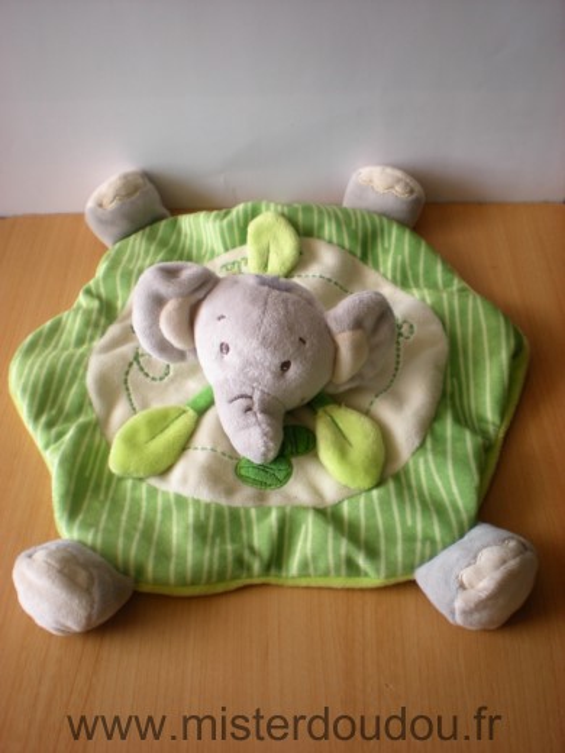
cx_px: 282
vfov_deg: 49.0
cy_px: 376
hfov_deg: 37.7
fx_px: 827
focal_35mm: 38
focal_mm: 6.3
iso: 69
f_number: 3.1
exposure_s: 1/58.7
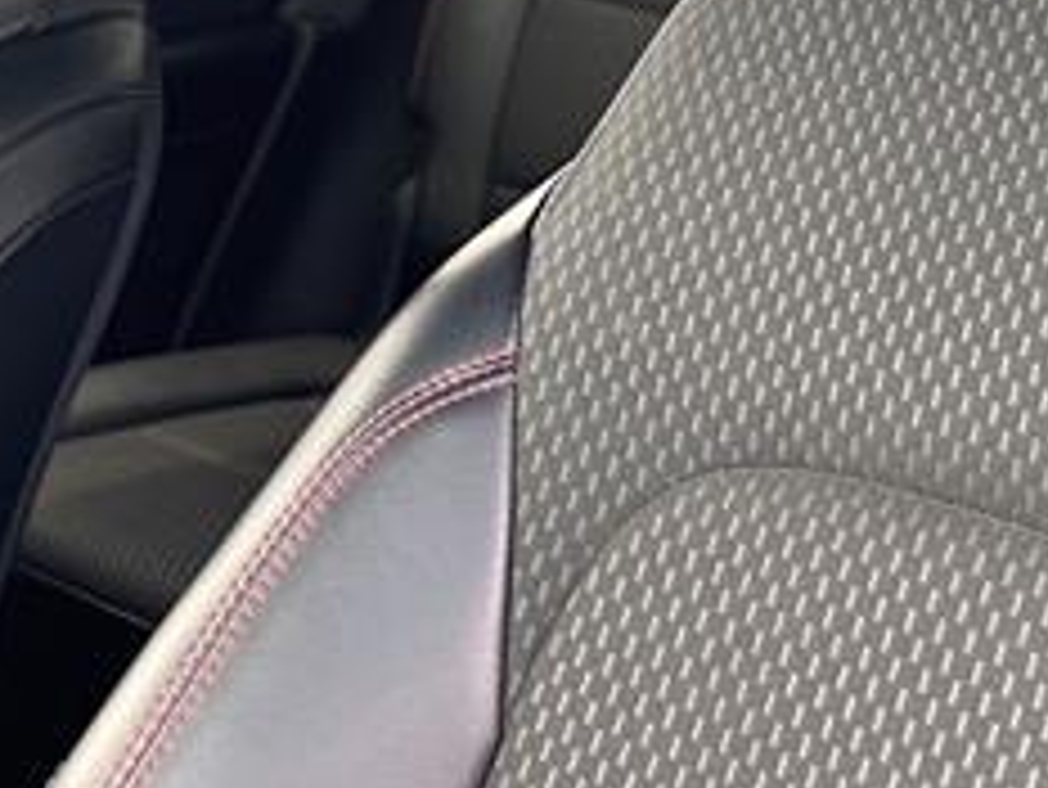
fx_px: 1999
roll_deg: -2.9
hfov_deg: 28.4
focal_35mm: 66
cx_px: 918
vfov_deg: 21.2
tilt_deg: -9.5
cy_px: -68
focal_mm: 6.86
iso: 160
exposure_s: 1/121
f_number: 1.78
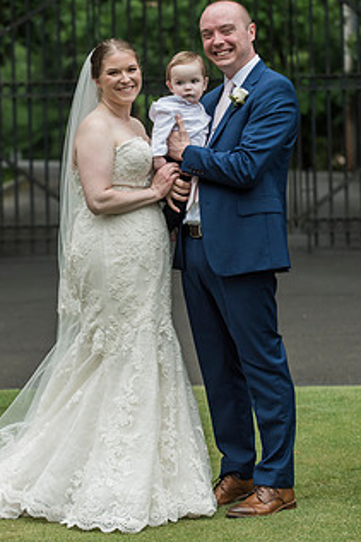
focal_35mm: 149
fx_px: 2243
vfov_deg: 13.8
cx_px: 145
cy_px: 174
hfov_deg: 9.2
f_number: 4
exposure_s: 1/1250
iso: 800
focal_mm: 105
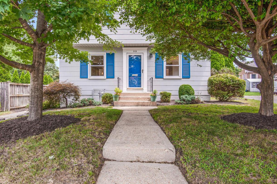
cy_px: 86
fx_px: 146
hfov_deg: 86.8
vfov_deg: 64.5
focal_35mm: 19
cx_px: 131
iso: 200
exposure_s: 1/160
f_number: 10
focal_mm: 16
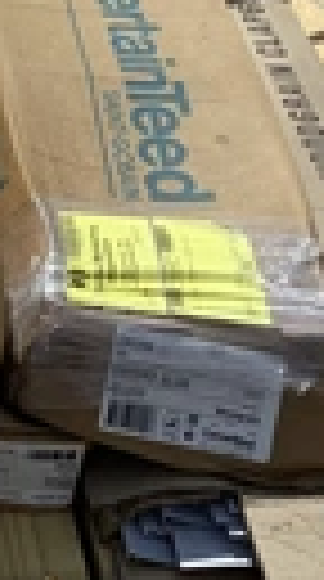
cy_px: 18
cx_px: -148
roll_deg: -0.1
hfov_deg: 11.1
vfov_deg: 19.9
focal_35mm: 105
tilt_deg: -30.2
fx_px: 1613
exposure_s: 1/3546
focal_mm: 3.3
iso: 25
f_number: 2.4
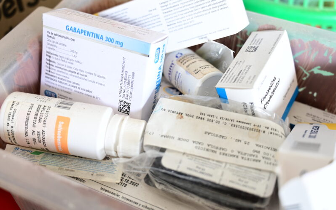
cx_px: 168
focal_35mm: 46
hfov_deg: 43.5
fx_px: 421
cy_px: 99
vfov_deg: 28.0
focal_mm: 45
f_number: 4
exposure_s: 1/50
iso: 800
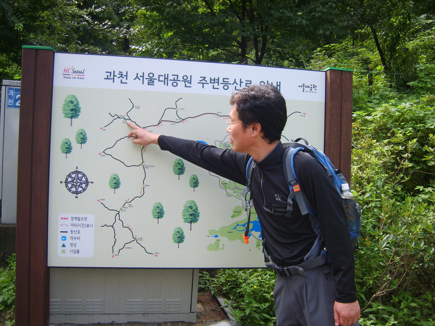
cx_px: 218
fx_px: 440
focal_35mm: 35
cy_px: 163
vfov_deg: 40.7
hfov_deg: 52.6
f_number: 2.8
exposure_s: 1/250
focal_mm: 7.4
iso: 50
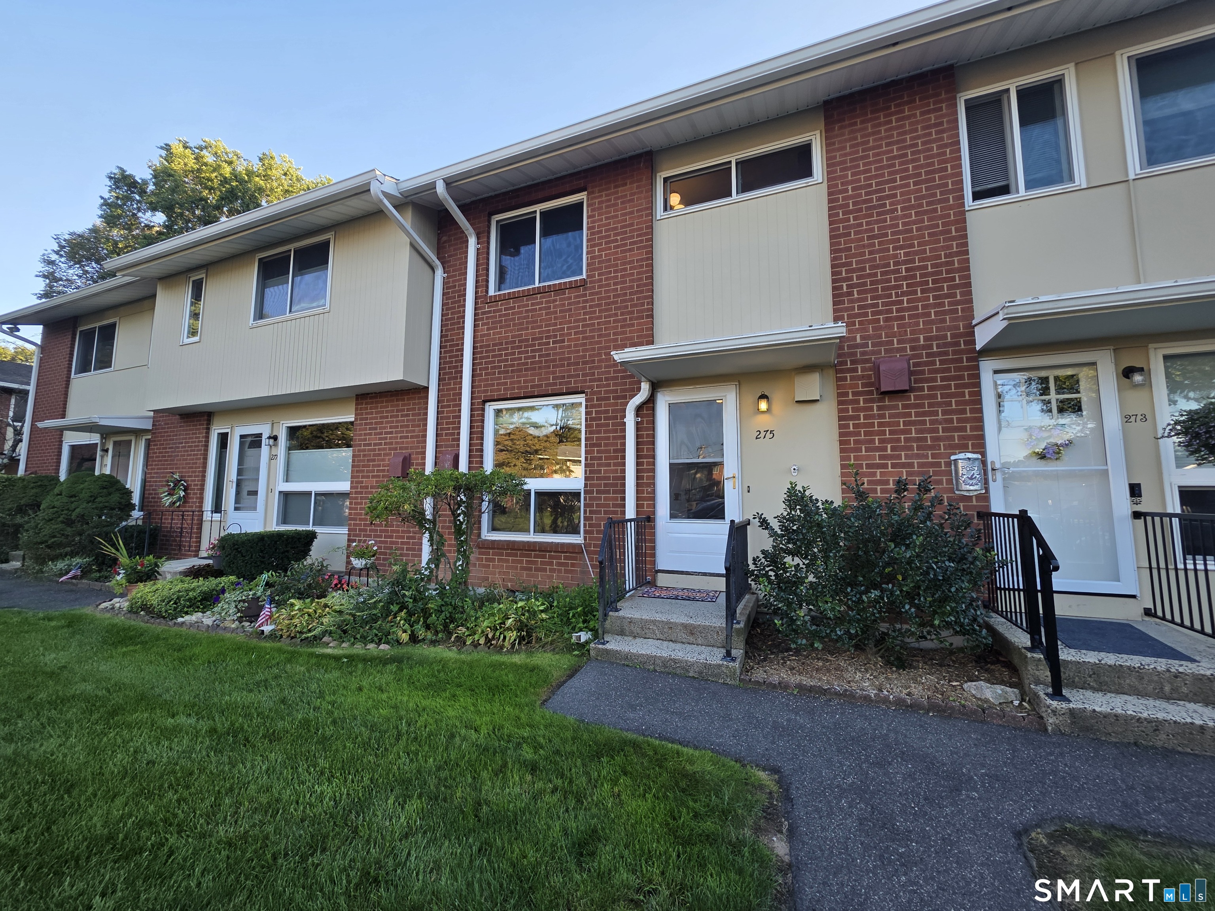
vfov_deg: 89.9
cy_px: 456
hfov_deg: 106.2
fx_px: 456
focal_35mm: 13
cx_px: 608
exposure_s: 1/120
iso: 20
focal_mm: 2.2
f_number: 1.9
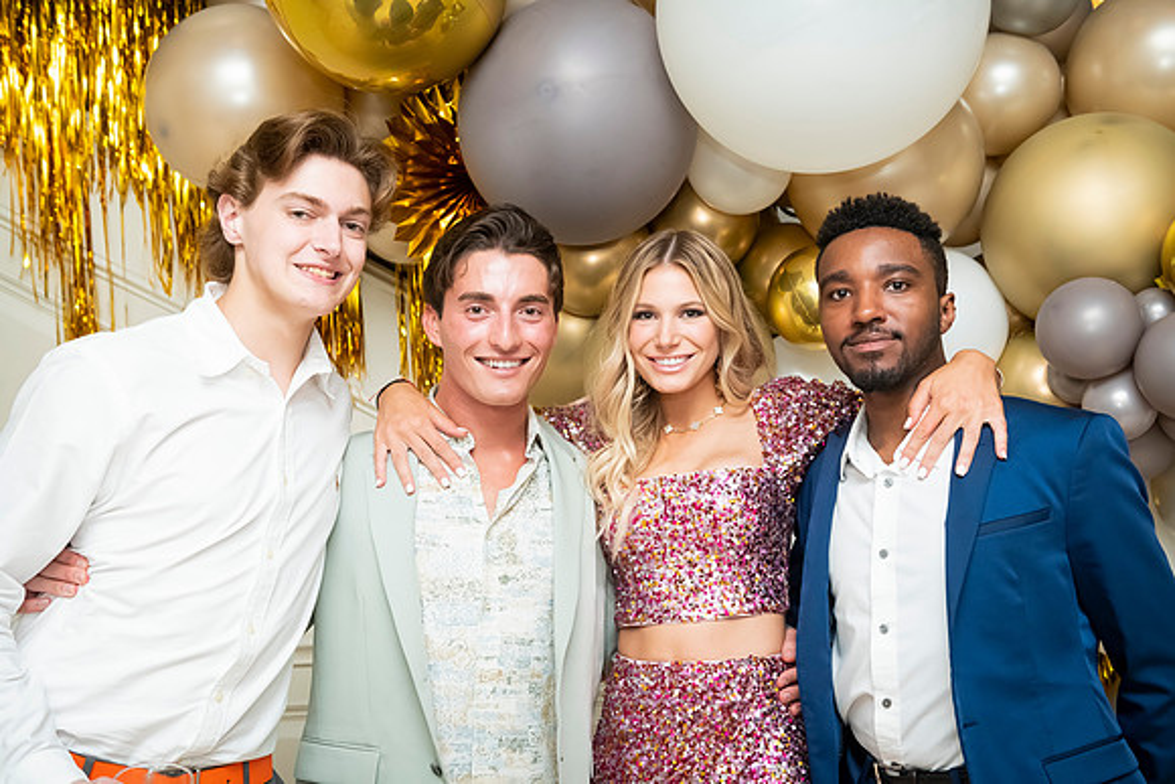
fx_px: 1436
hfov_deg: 44.5
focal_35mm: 44
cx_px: 588
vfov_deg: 30.5
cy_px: 392
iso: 1250
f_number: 5
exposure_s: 1/100
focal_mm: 44
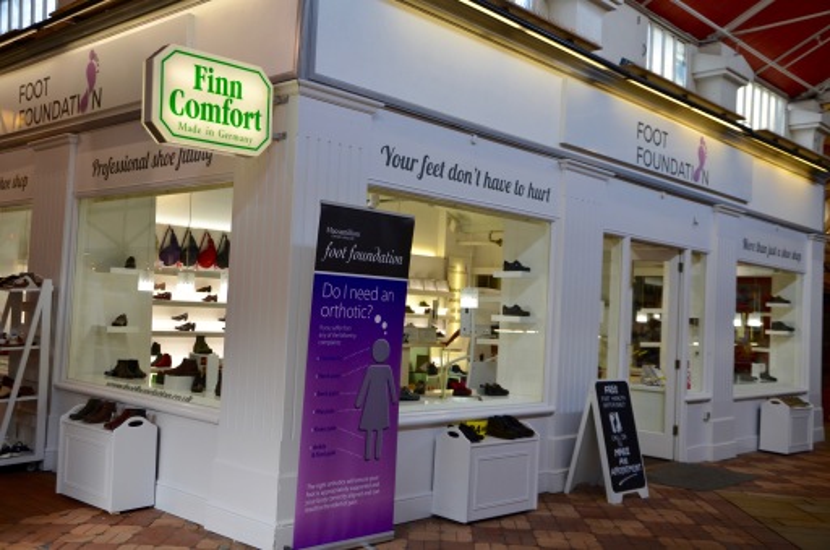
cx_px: 415
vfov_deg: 35.3
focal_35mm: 38
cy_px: 275
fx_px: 863
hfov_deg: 51.4
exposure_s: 1/125
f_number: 5.6
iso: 250
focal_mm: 25
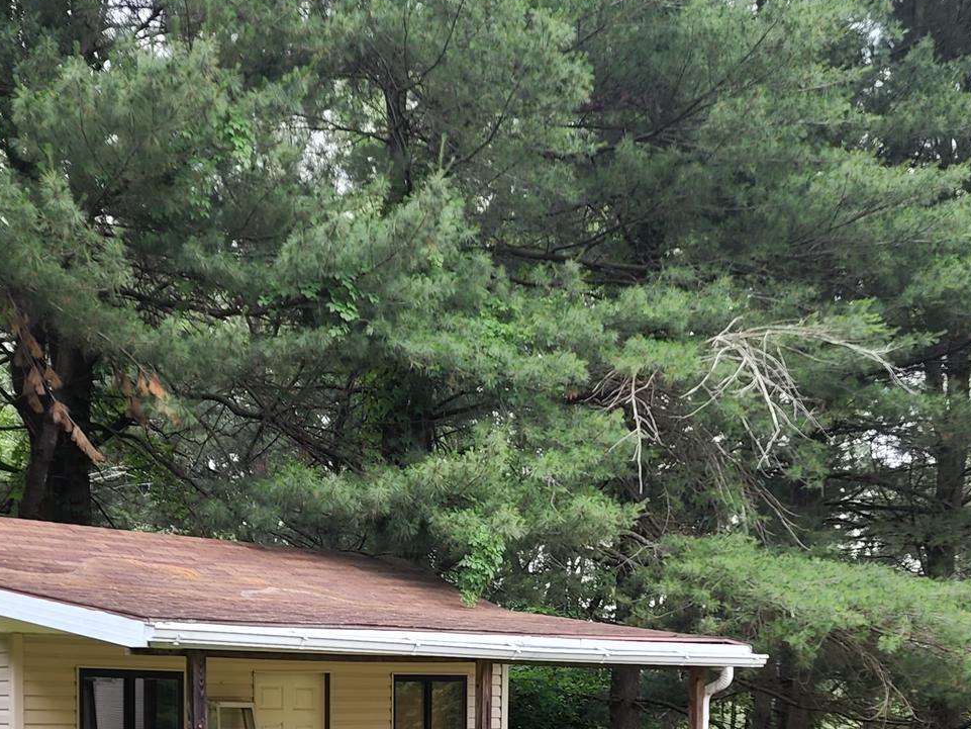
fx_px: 1375
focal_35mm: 49
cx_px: 362
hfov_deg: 38.6
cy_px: 761
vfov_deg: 27.6
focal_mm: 6.4
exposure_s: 1/180
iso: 50
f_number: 1.8
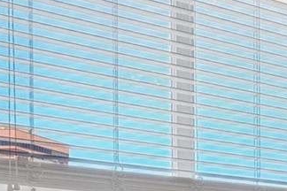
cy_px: 295
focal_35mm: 81
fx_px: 649
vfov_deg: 15.3
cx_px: 643
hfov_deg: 16.0
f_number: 8
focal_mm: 11
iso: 250
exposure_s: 1/30
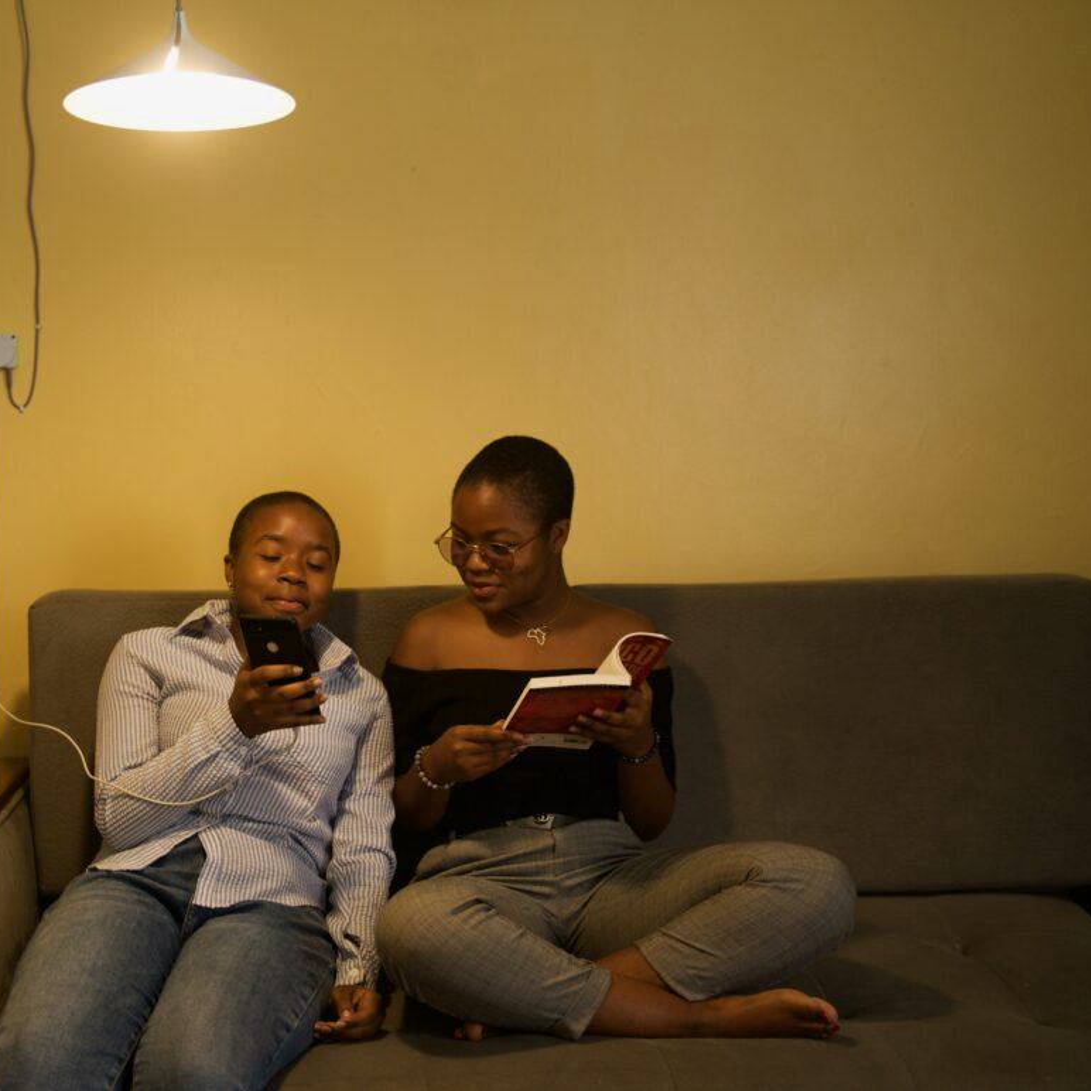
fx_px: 1640
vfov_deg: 36.8
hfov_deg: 36.1
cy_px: 546
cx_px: 290
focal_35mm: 46
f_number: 2.8
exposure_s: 1/40
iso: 1000
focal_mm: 36
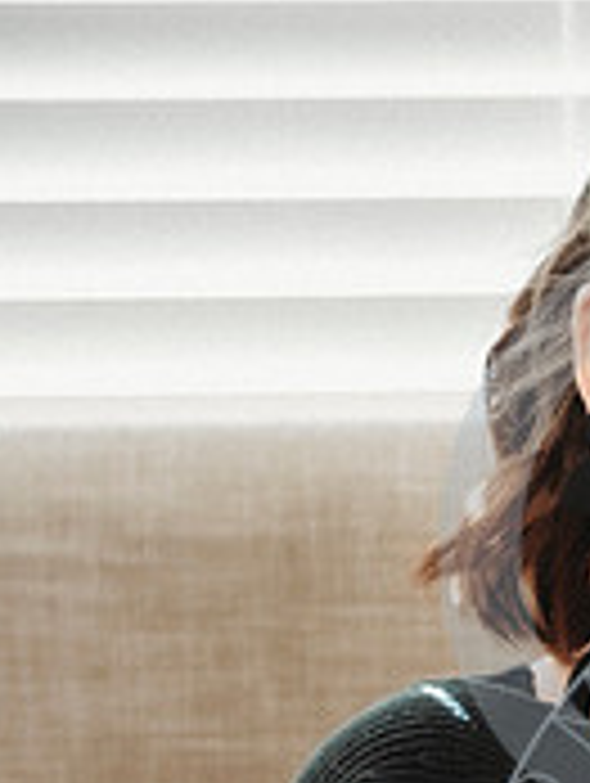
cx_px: 1153
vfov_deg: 8.8
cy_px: 601
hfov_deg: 6.5
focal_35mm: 224
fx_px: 5078
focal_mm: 70
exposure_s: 1/125
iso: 800
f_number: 2.8
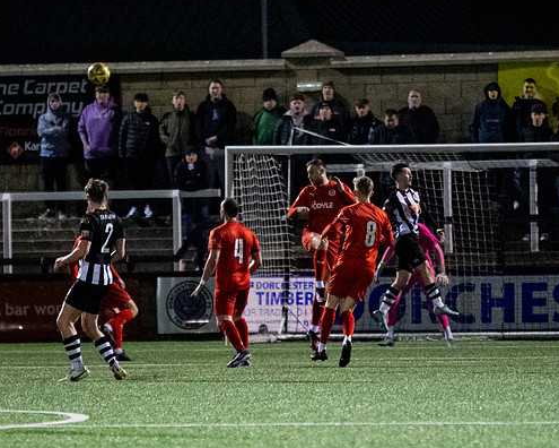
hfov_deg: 3.8
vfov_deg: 3.0
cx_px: 331
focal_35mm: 510
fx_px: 8438
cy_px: 300
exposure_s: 1/1000
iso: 10000
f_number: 2.8
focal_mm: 200
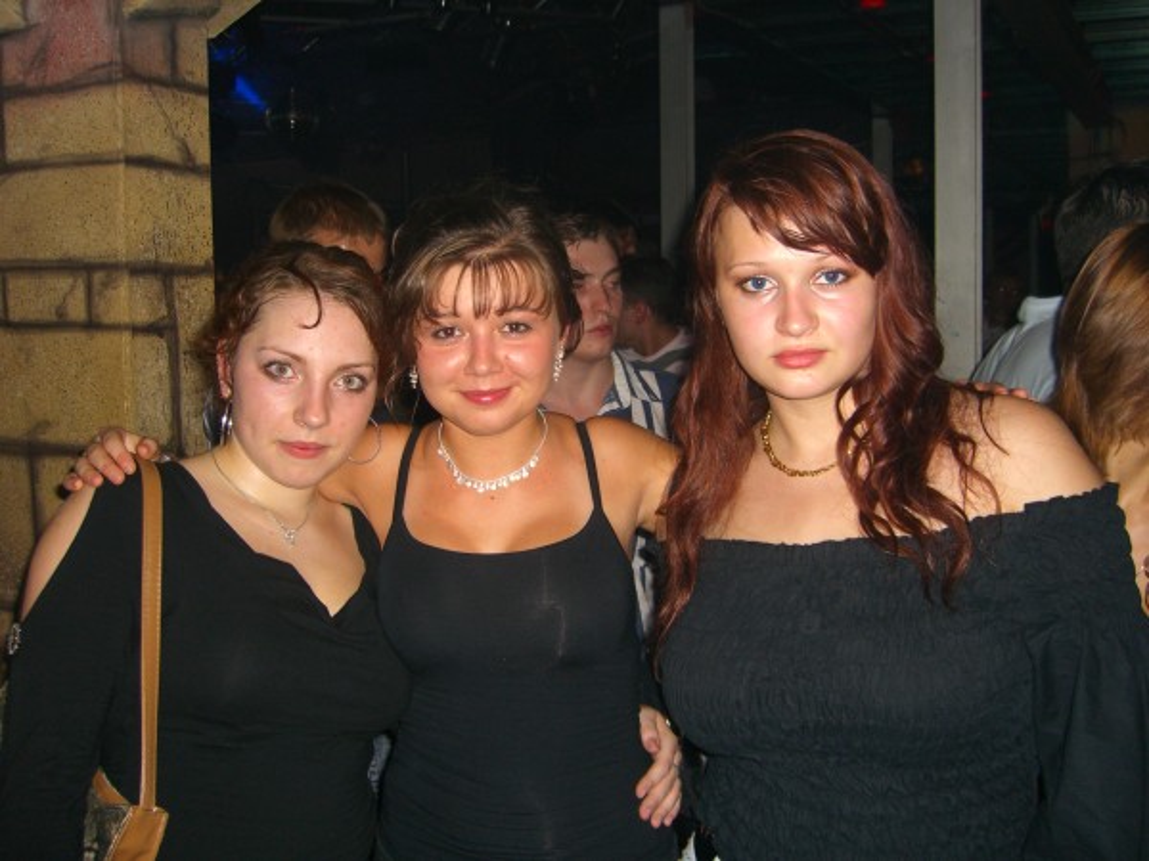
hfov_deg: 49.0
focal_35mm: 38
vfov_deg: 37.7
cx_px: 574
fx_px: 1261
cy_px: 430
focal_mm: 7.9
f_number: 2.8
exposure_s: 1/60
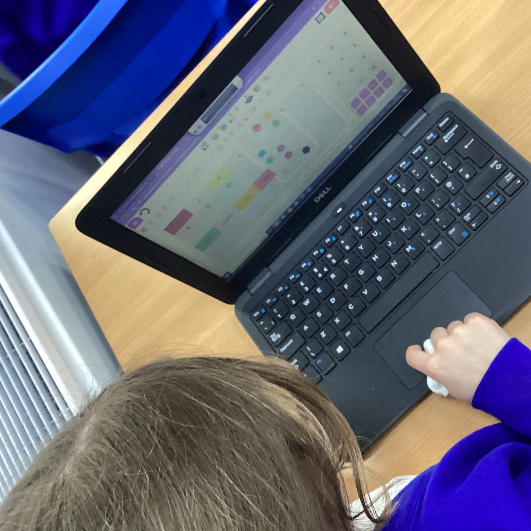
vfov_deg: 43.9
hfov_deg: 43.3
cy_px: 275
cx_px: 347
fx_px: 659
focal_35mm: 38
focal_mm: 3.3
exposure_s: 1/50
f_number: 2.4
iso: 250
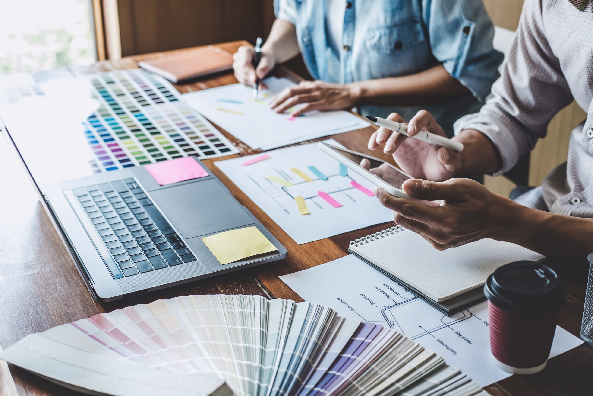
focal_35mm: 53
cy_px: 198
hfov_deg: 37.5
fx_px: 873
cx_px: 296
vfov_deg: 25.5
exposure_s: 1/100
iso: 320
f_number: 2.8
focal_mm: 35
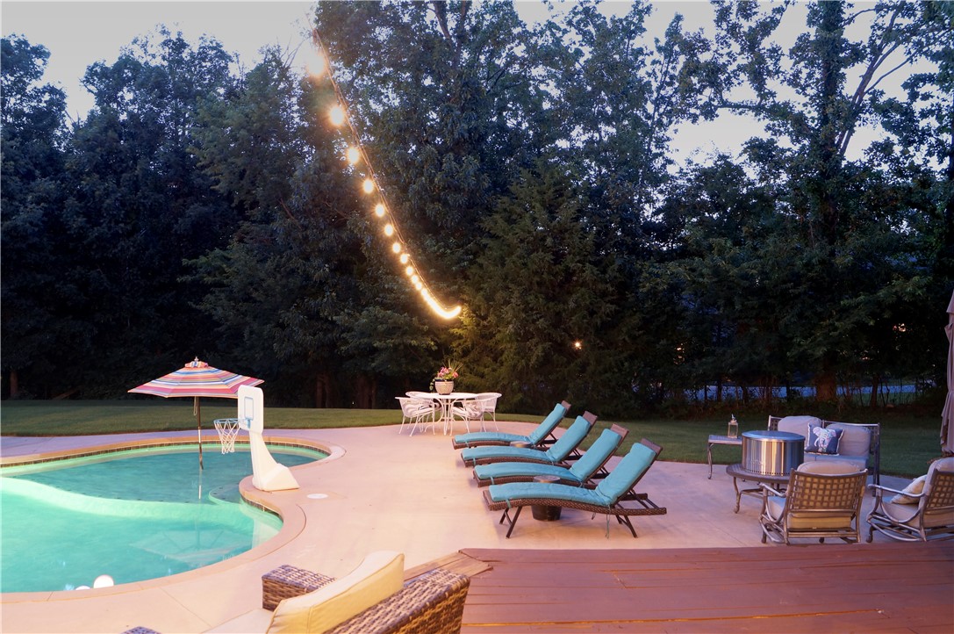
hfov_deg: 62.0
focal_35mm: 30
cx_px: 477
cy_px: 317
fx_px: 794
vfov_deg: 43.5
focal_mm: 20
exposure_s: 5
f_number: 7.1
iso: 400
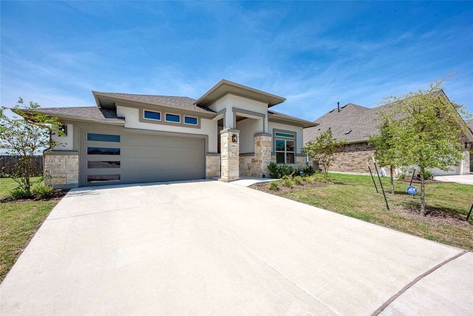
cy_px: 158
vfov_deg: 85.4
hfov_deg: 108.3
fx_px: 171
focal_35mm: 13
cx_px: 236
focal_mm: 13
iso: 200
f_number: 8
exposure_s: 1/4000
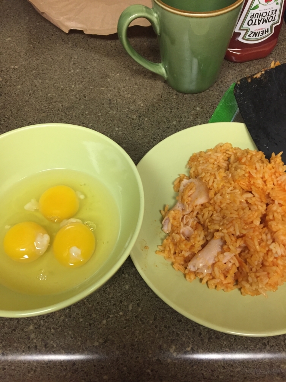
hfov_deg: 48.2
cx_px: 143
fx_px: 319
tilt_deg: -58.1
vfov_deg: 61.7
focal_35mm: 29
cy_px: 191
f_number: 2.2
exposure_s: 1/30
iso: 125
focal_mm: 4.15
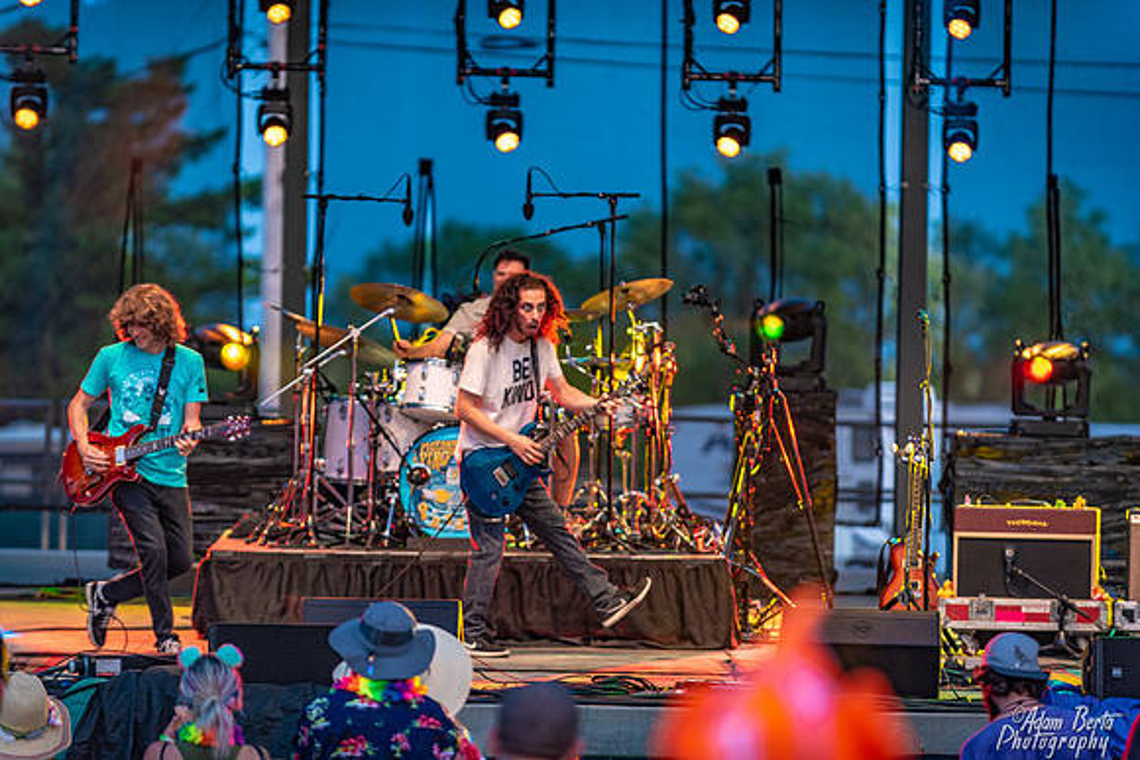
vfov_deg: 7.2
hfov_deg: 10.8
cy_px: 380
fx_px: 6018
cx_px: 570
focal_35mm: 190
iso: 500
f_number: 2.8
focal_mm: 190
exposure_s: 1/250
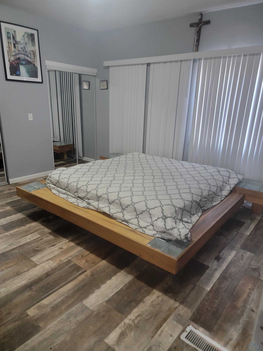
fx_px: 243
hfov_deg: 56.8
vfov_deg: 71.6
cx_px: 132
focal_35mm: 24
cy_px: 176
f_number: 1.8
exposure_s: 1/30
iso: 640
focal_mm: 6.7
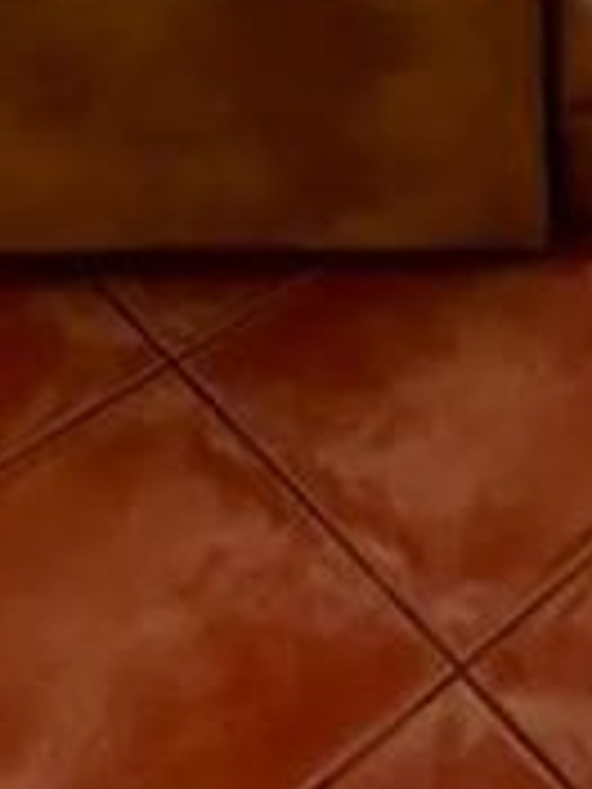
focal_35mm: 68
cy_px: -953
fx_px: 1551
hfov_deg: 21.6
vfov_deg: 16.8
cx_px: 359
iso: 200
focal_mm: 2.22
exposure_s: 1/60
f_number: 2.2
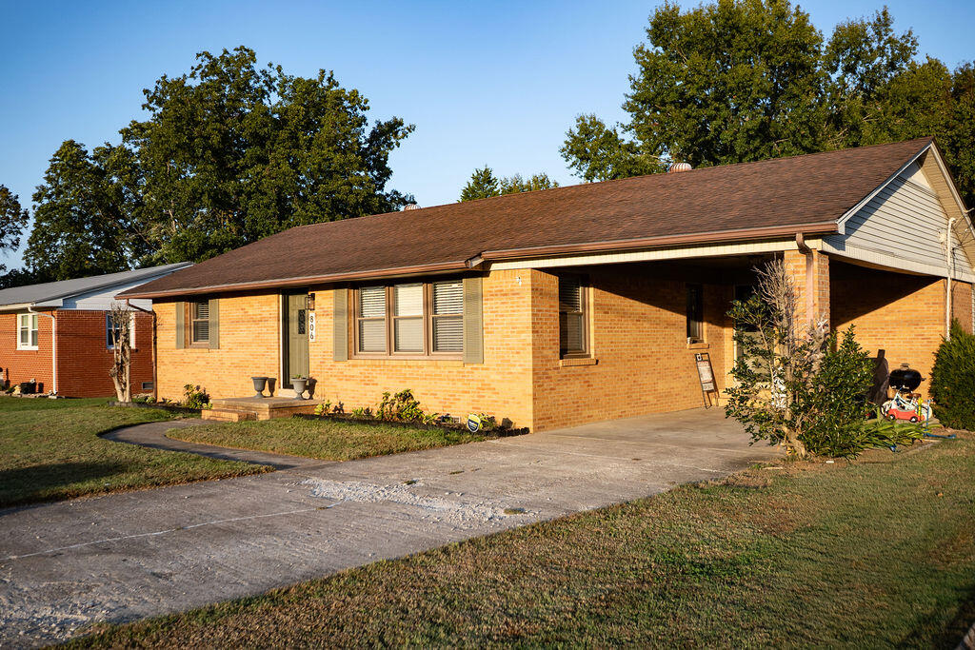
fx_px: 813
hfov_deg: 61.9
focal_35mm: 30
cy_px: 325
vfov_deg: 43.6
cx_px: 488
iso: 200
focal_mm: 20
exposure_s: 1/800
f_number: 4.5
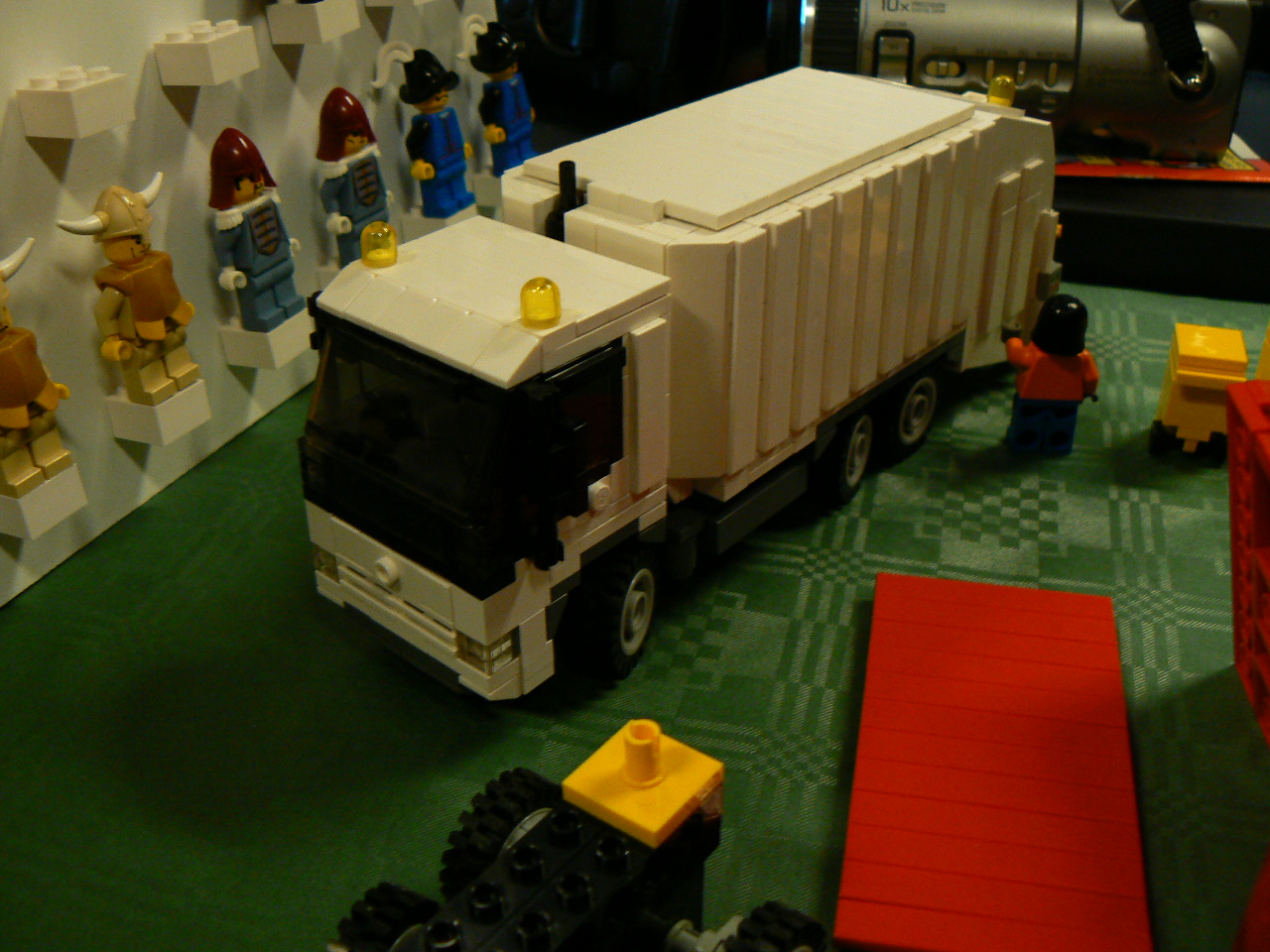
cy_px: 476
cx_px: 635
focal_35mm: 36
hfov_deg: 51.4
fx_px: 1321
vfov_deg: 39.7
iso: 200
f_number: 2.8
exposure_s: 1/30
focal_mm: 6
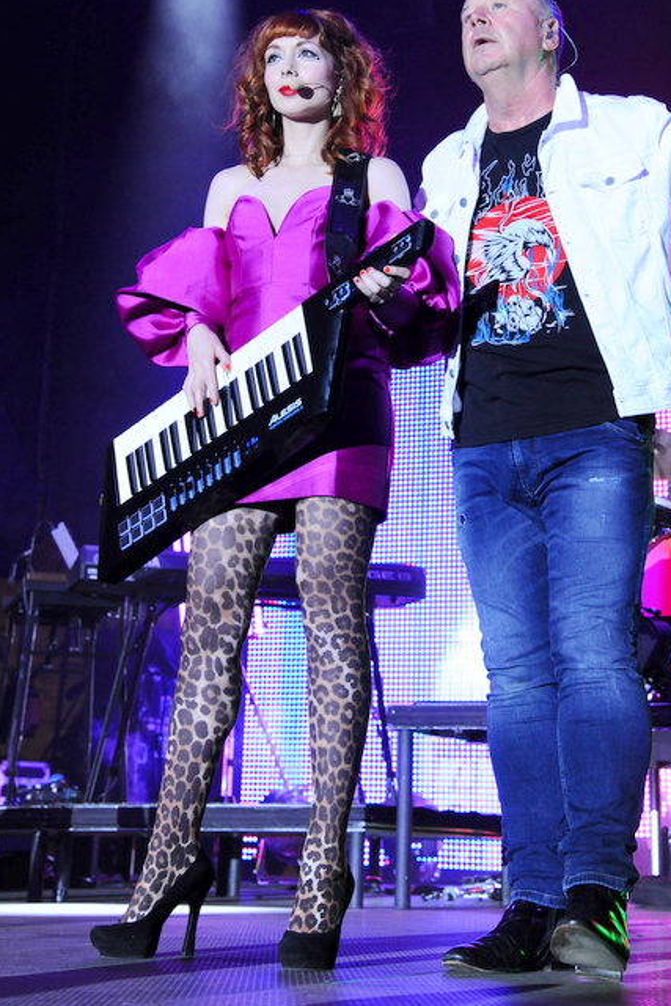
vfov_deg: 36.8
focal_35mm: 54
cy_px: 445
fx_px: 1509
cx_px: 335
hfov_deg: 25.1
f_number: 4.5
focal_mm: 48
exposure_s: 1/160
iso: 1600
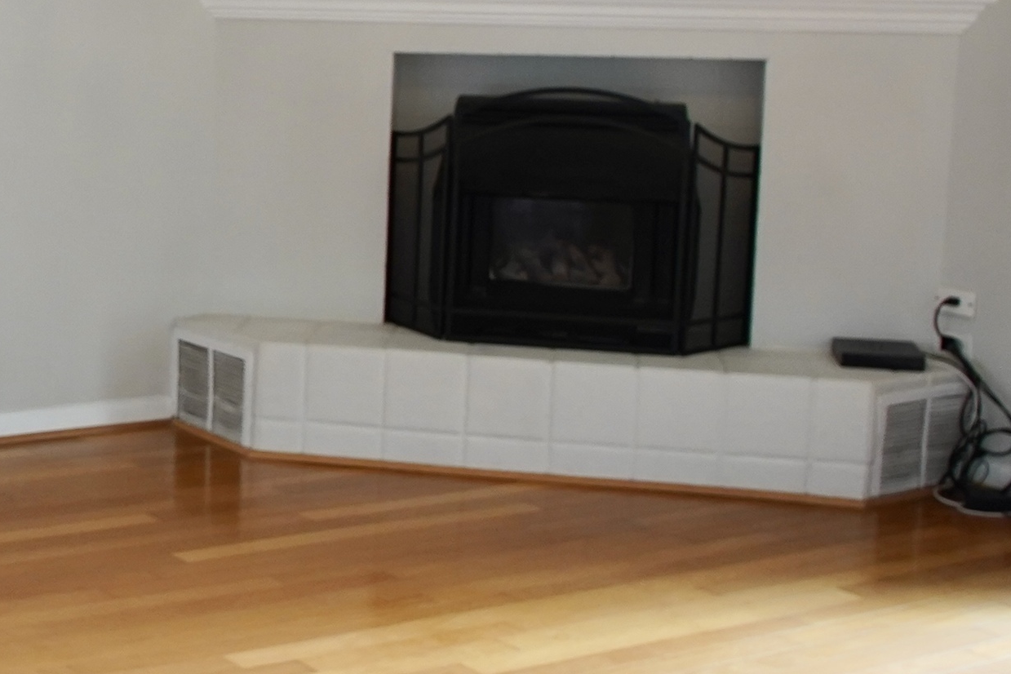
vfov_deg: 21.8
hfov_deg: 29.2
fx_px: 1741
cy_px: 191
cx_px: -103
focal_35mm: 62
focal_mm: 16.9
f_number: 5
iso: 1000
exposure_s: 1/60
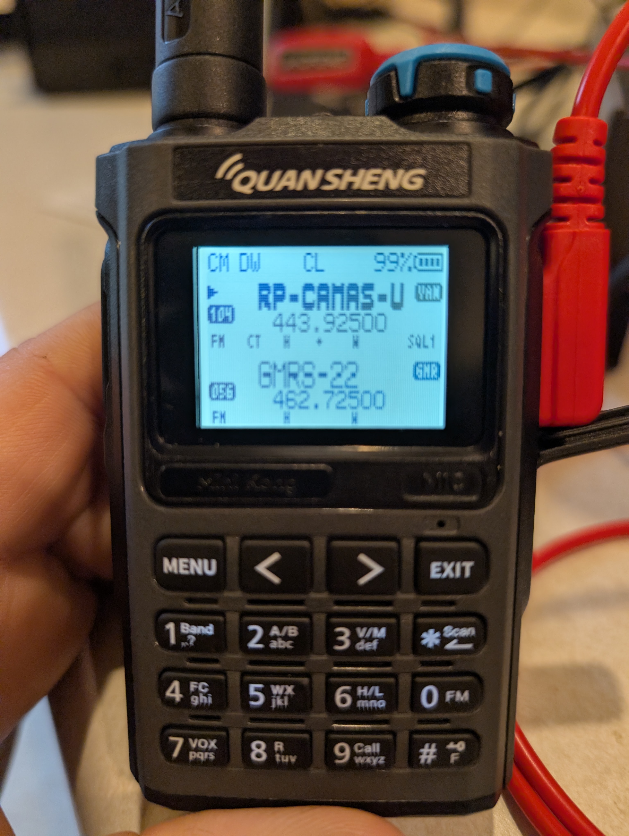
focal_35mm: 24
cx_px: 314
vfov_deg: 71.5
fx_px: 580
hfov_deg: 56.9
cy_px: 418
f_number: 1.68
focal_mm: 6.9
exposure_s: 1/120
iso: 215
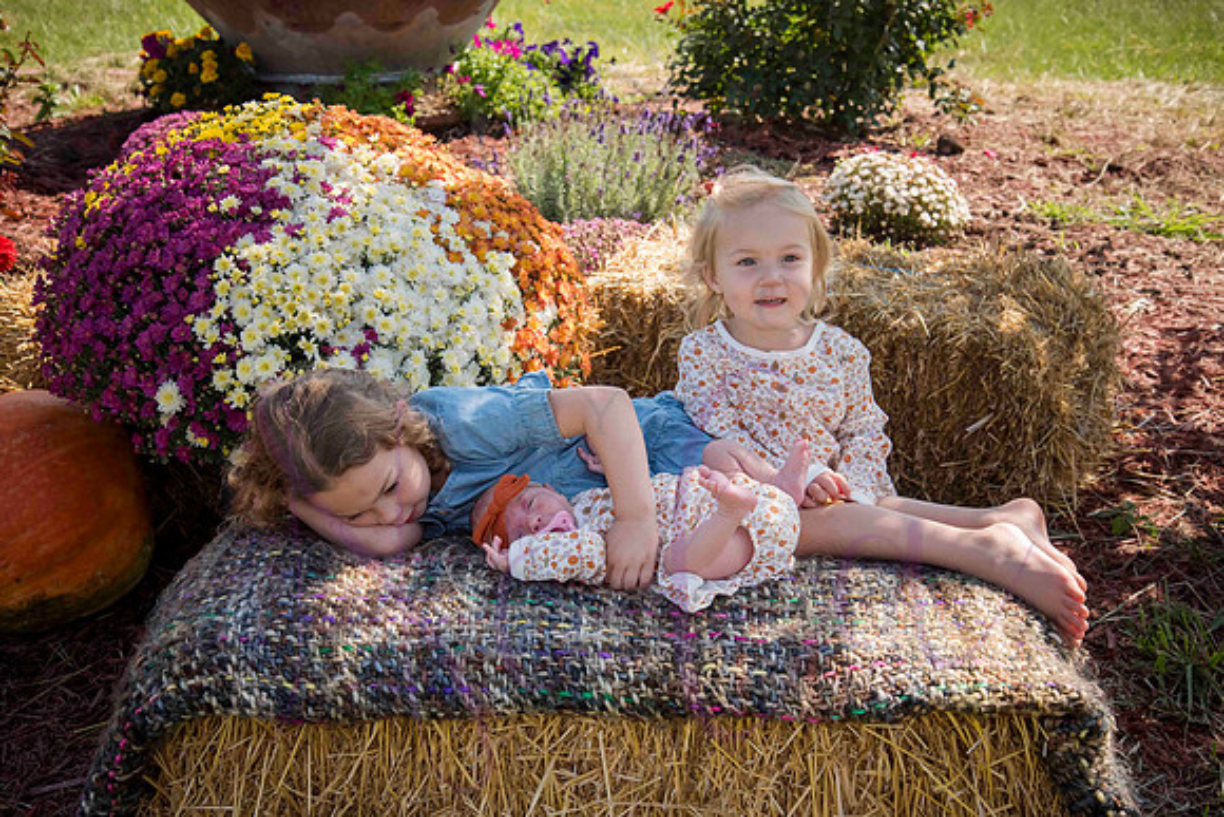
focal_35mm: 52
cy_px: 408
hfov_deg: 38.2
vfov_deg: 26.0
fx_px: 1768
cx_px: 612
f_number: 8
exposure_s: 1/500
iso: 400
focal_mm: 52
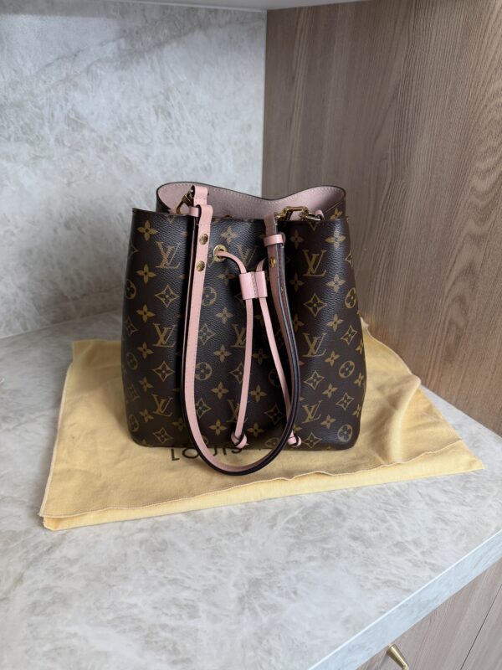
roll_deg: -1.8
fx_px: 464
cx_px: 251
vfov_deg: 71.6
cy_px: 335
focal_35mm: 24
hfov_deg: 56.8
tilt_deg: -30.6
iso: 100
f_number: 1.78
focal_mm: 6.76
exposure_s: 1/120
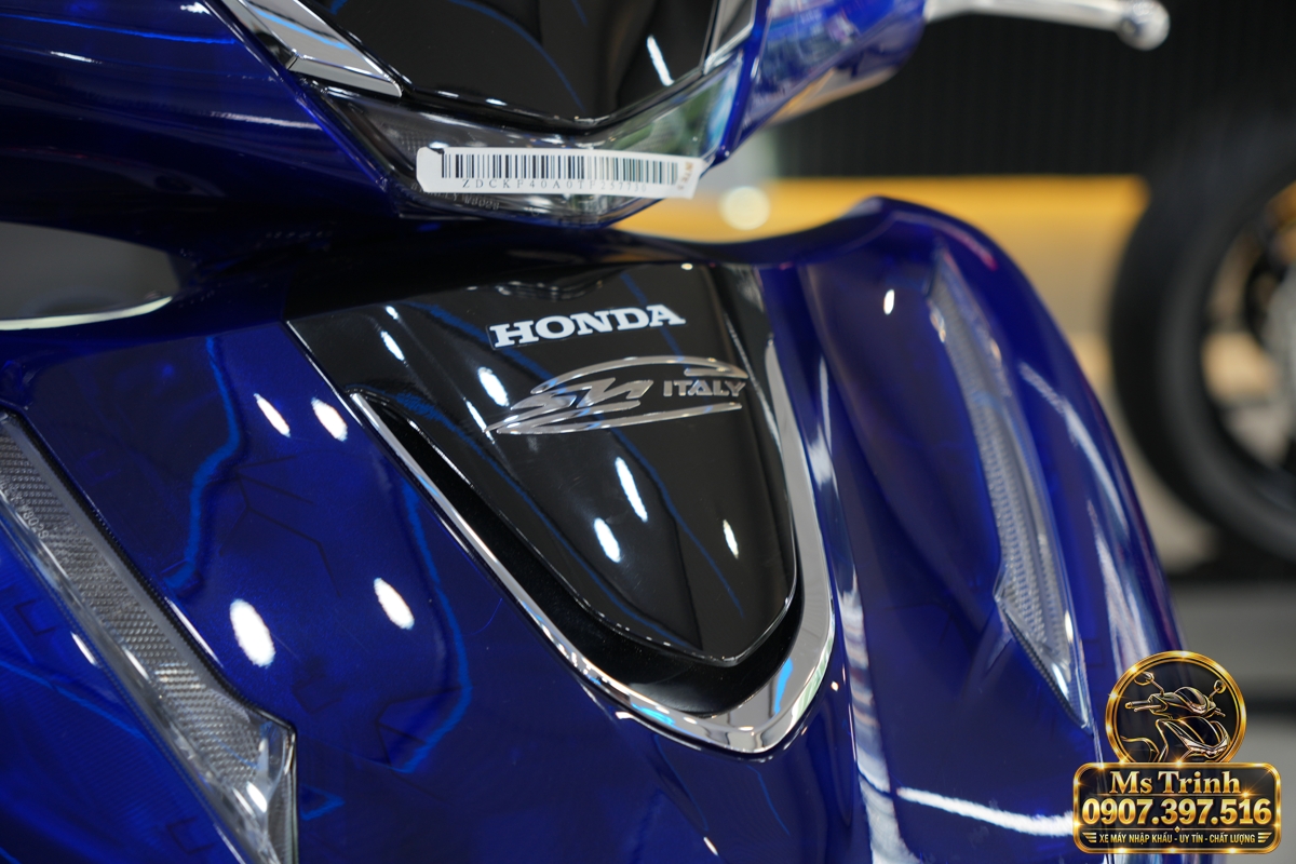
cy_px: 432
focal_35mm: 75
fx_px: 2700
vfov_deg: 18.2
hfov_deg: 27.0
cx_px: 648
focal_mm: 50
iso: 125
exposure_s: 1/50
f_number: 2.8
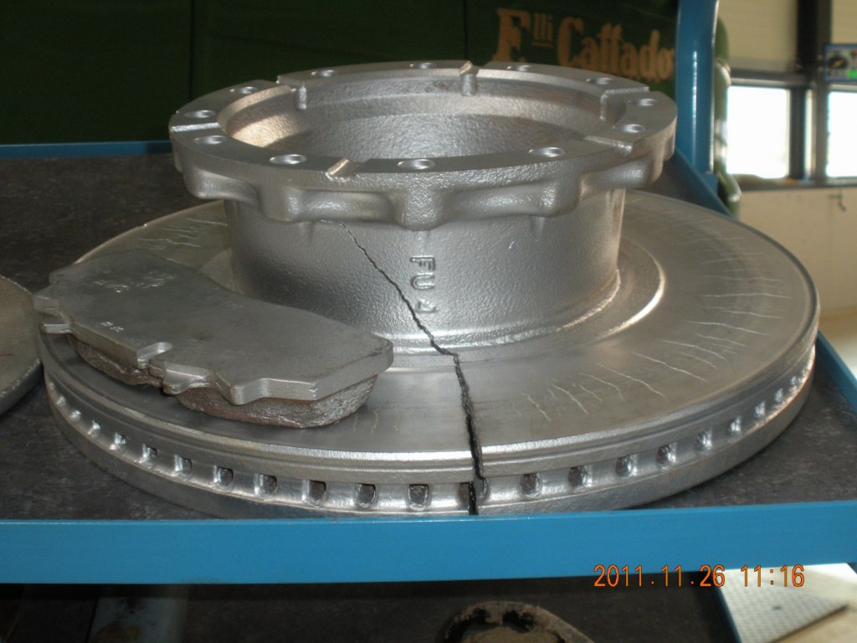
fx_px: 1238
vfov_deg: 29.1
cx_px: 428
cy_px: 322
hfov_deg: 38.2
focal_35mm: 50
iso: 200
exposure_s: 1/30
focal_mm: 9.1
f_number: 4.4
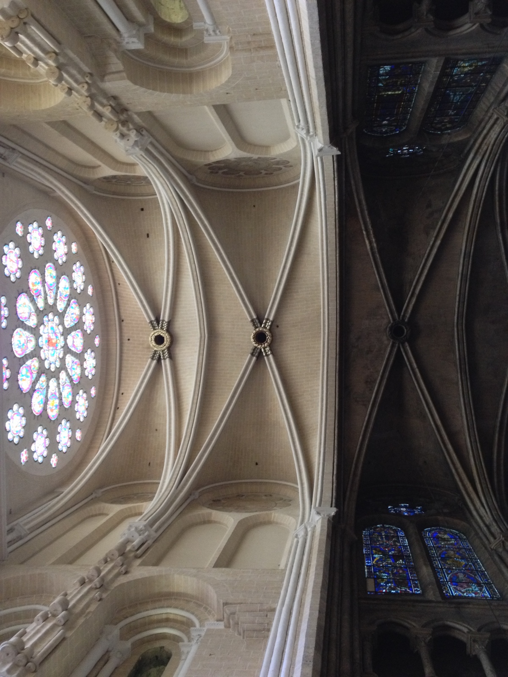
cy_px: 338
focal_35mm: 35
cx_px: 254
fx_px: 685
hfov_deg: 40.7
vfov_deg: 52.6
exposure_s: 1/20
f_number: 2.4
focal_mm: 4.28
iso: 320
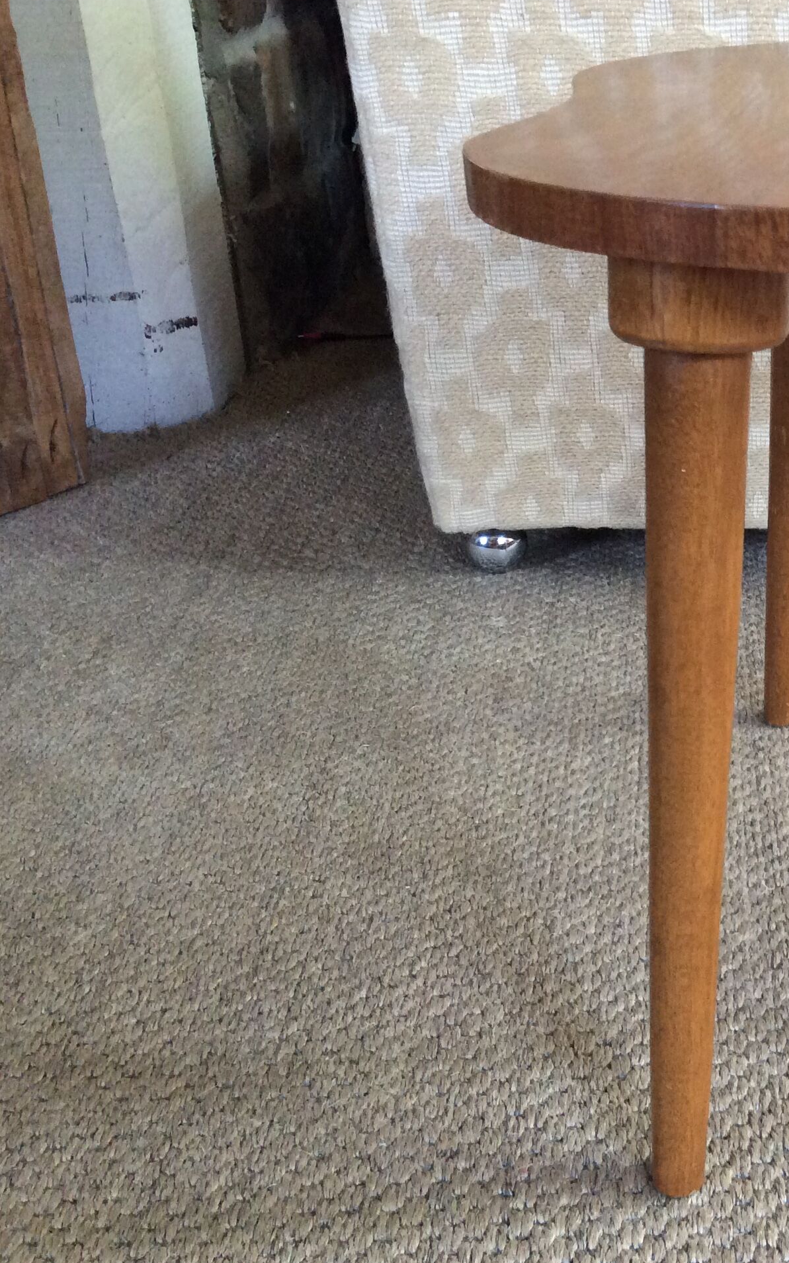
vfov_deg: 43.5
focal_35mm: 46
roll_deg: +2.6
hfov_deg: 26.6
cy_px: 631
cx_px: 782
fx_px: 1582
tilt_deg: -26.0
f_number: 2.4
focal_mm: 3.3
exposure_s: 1/25
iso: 160
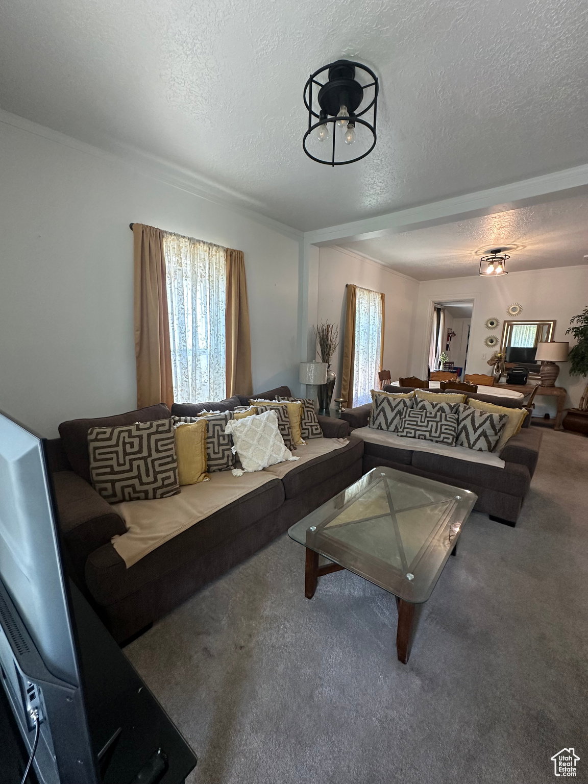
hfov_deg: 85.7
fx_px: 317
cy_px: 392
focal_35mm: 14
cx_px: 294
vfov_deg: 102.1
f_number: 2.2
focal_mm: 2.22
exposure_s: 1/120
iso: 250
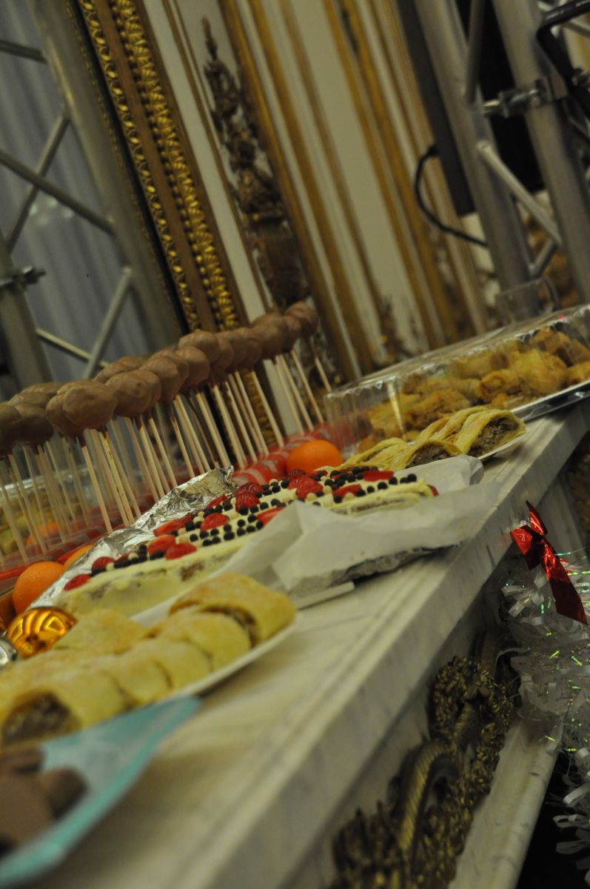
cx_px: 295
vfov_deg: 22.6
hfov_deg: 15.2
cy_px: 444
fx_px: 2218
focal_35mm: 90
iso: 1400
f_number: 5
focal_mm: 60
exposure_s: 1/125
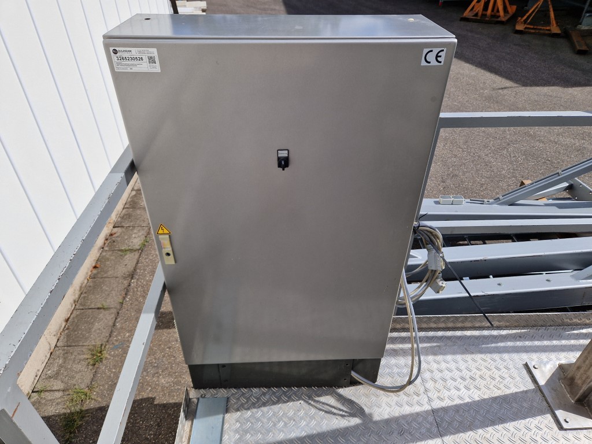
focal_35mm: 23
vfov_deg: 58.9
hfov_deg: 73.9
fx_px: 393
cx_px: 296
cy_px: 222
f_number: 1.8
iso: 50
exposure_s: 1/2616
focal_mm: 5.4
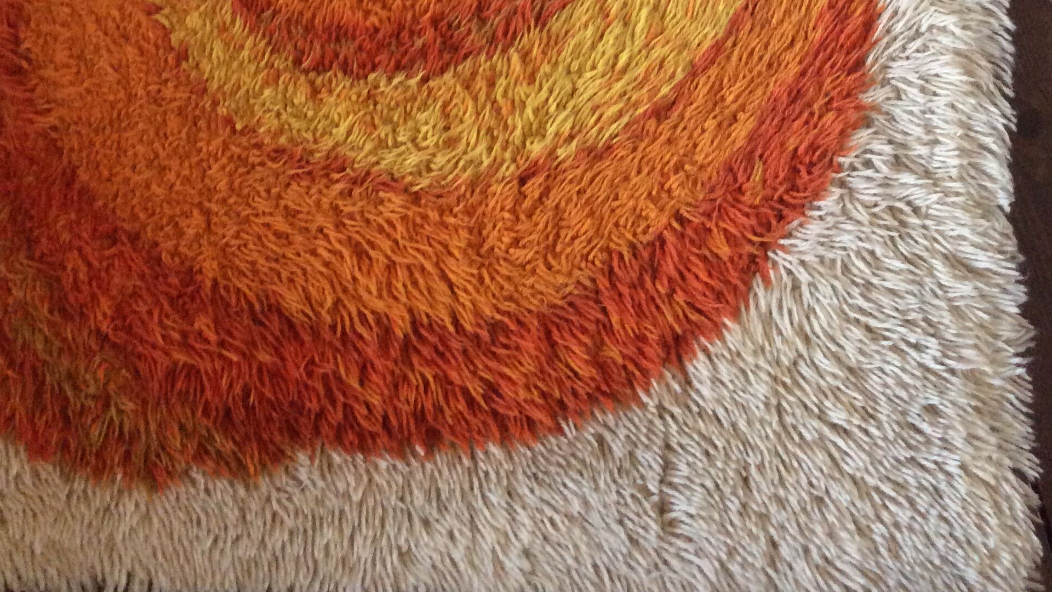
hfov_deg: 43.7
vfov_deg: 23.9
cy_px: -48
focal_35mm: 47
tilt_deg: -83.5
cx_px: 528
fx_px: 1311
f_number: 2.4
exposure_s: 1/25
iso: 200
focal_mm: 3.3
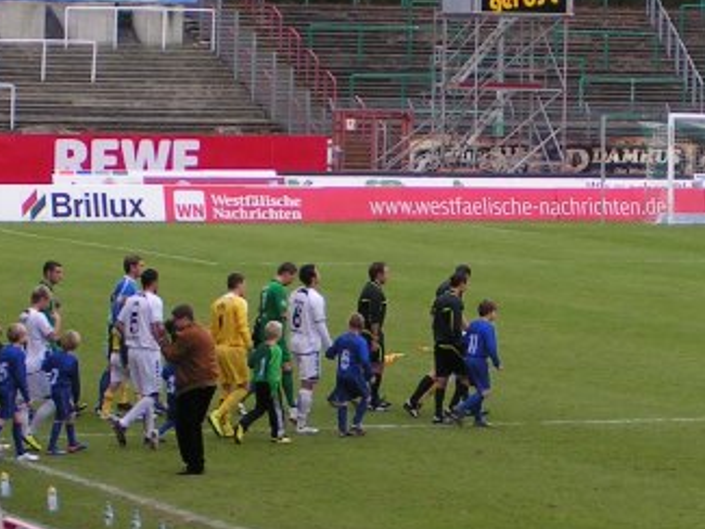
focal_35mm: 234
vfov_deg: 6.4
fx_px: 4767
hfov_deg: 8.4
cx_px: 540
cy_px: 219
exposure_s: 1/160
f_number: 4.5
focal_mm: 14.5
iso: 50
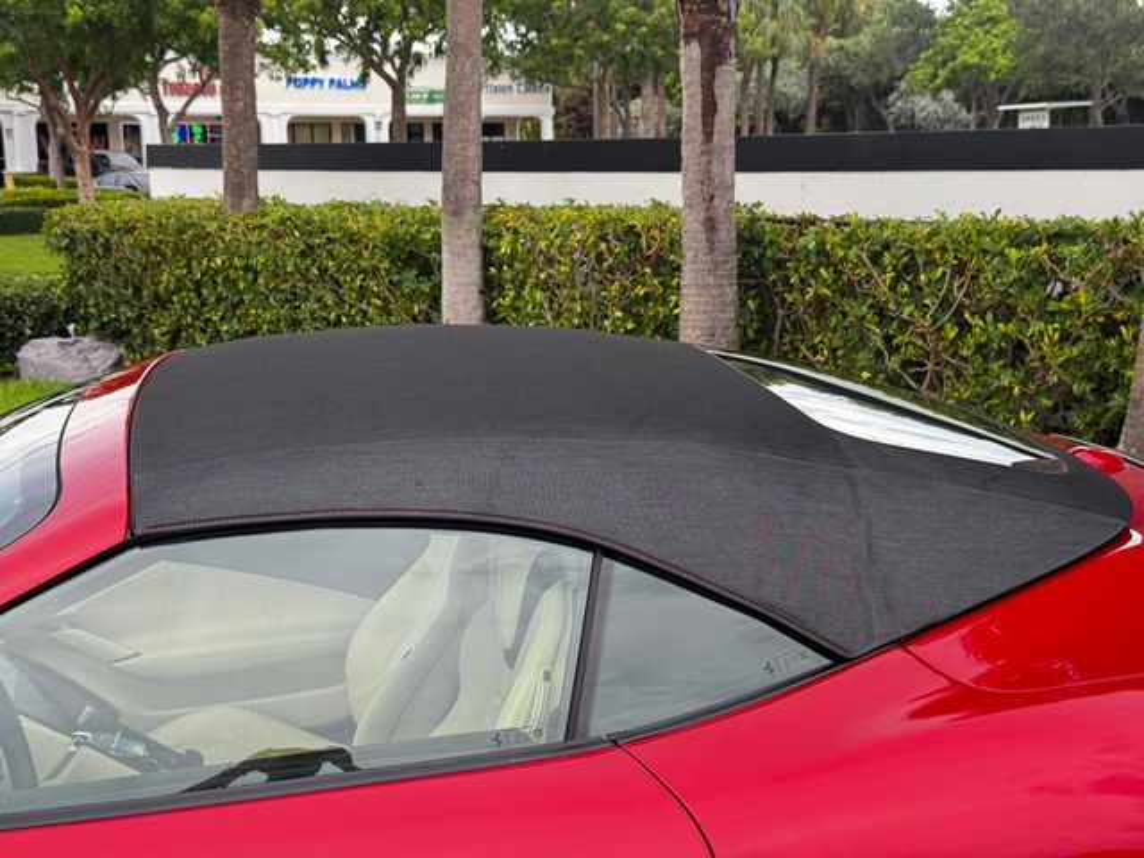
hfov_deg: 39.7
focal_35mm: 48
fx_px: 1586
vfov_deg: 30.3
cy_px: 429
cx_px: 572
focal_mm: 6.76
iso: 64
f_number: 1.78
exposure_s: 1/246
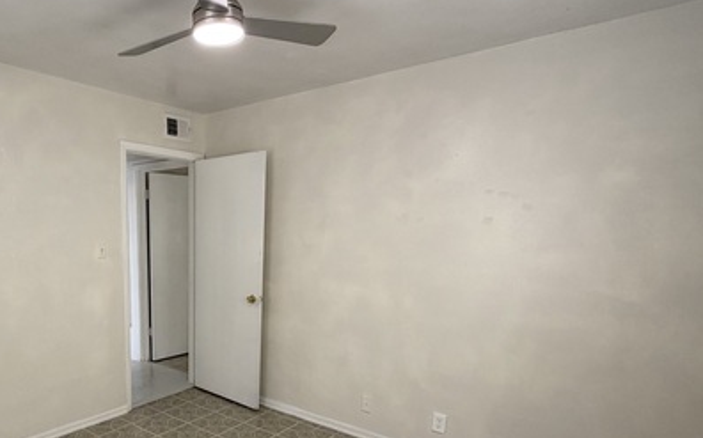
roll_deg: -0.2
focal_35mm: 24
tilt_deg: -9.3
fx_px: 460
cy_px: 307
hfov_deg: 71.6
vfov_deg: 49.7
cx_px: 211
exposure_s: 1/121
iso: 160
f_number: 2.2
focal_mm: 2.22
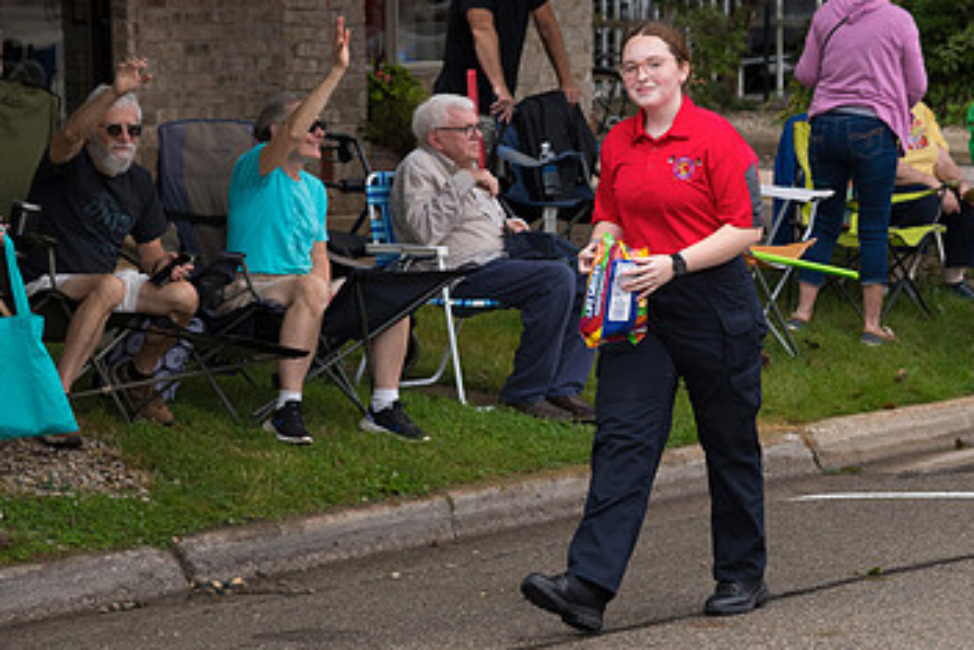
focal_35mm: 173
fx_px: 4682
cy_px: 270
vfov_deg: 7.9
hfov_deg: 11.9
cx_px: 672
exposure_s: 1/1000
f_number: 6.3
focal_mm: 105
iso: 640
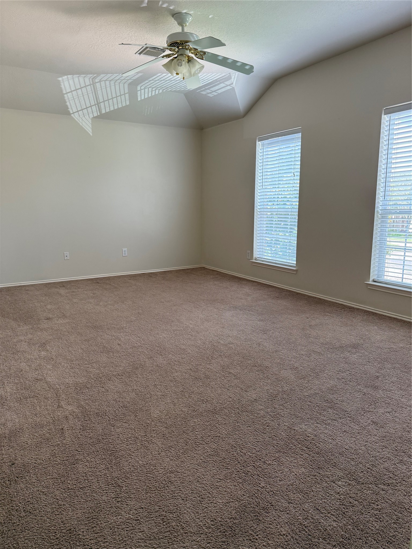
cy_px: 274
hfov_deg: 56.8
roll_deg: -0.5
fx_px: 381
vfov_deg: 71.6
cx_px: 206
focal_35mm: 24
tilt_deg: -8.6
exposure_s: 1/159
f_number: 1.78
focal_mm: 6.76
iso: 200
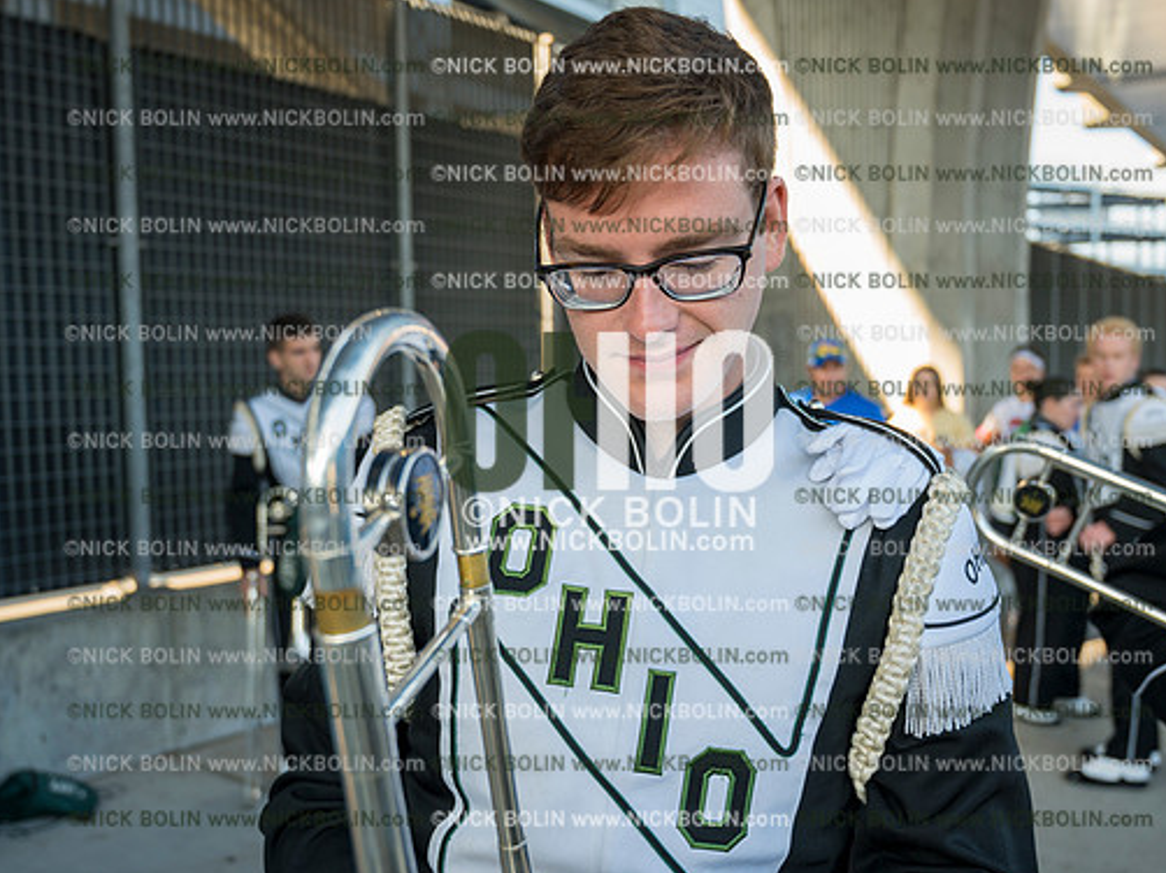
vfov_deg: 40.7
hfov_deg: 52.6
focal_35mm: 35
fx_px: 1178
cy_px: 441
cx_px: 609
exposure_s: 1/200
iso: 200
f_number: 4
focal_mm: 31.5
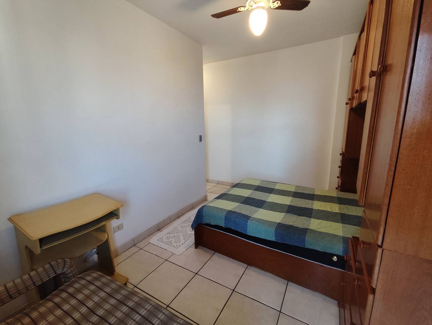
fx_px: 200
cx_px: 216
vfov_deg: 78.2
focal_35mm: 16
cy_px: 162
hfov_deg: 94.5
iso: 351
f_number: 2.2
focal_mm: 1.65
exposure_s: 1/60
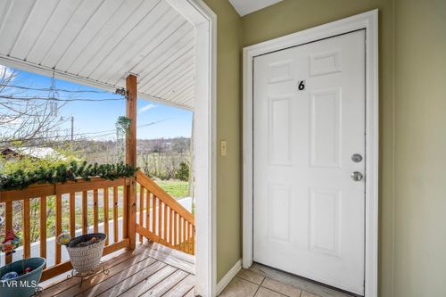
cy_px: 148
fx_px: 198
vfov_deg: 73.7
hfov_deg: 96.8
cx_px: 223
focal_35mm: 16
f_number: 4
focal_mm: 16
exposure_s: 1/20
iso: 125
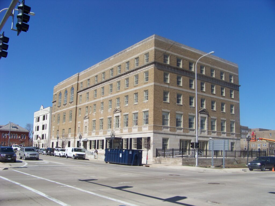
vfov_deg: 39.7
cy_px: 103
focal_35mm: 36
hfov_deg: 51.4
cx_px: 138
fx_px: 286
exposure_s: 1/800
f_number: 4
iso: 72
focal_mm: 5.85
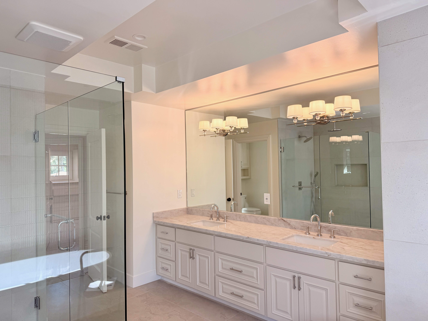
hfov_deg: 71.6
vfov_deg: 56.8
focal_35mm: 24
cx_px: 214
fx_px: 297
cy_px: 160
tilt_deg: +1.2
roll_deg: +1.6
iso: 80
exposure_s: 1/175
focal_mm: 6.76
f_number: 1.78
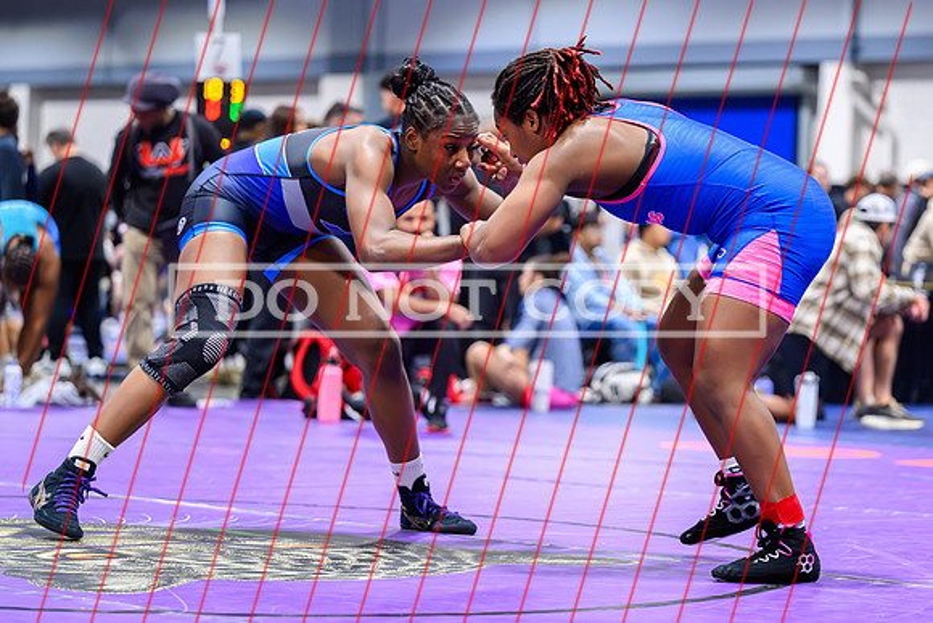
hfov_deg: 17.6
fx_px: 3015
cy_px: 307
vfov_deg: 11.8
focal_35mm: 116
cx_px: 571
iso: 4000
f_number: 2.8
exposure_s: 1/800
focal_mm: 93
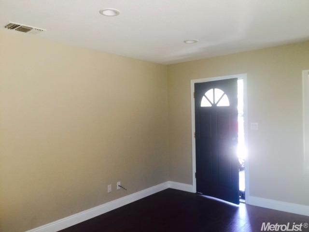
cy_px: 116
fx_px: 259
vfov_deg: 48.2
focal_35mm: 29
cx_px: 154
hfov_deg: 61.7
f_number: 2.2
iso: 32
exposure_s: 1/15
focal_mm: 4.15
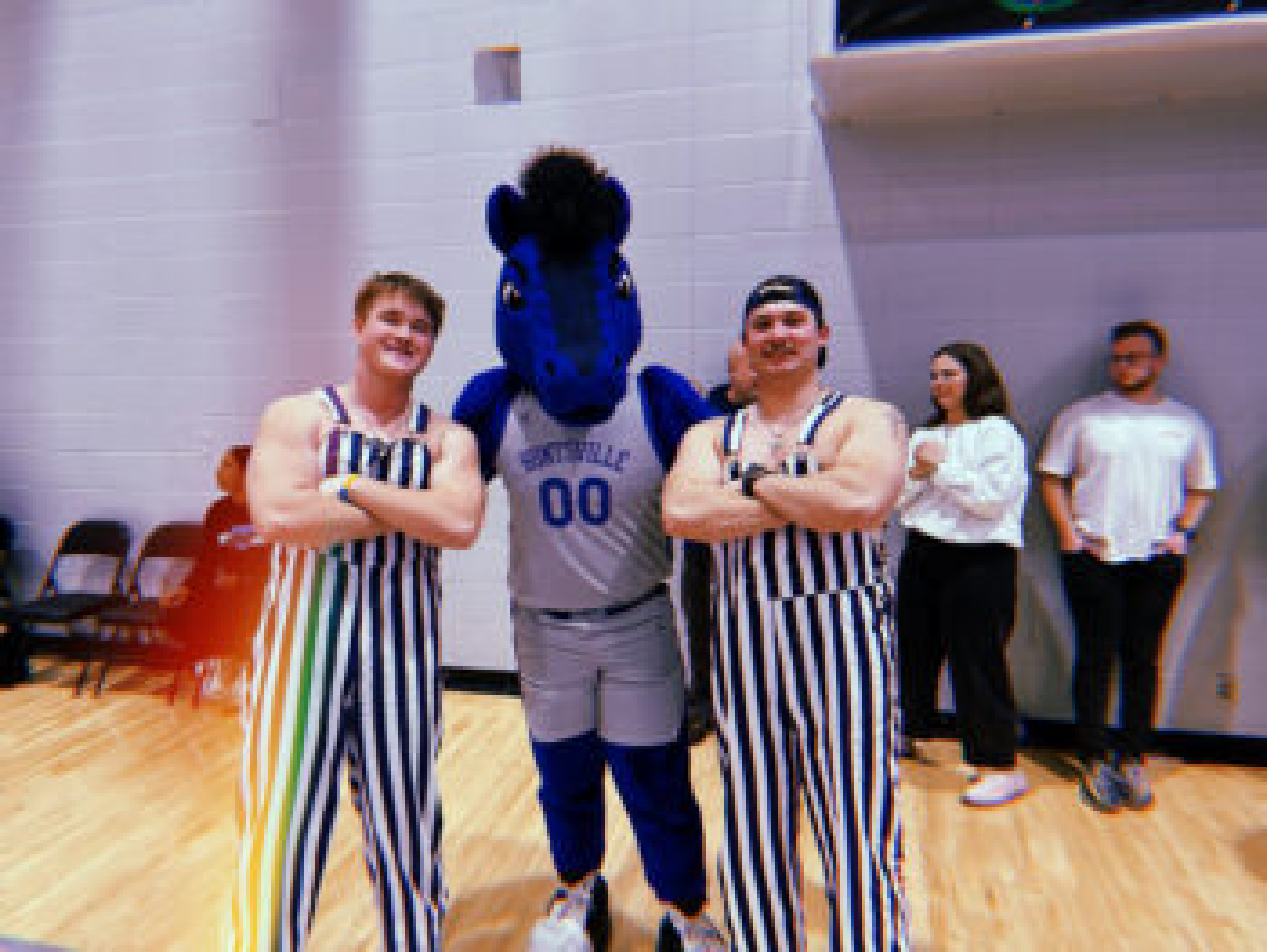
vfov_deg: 56.9
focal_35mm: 24
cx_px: 634
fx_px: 879
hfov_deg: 71.6
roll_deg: +0.5
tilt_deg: -7.2
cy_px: 476
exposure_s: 1/120
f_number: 1.78
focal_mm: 6.76
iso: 125
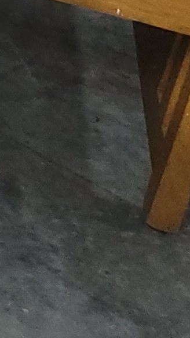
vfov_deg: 10.1
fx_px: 1755
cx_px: -820
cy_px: -344
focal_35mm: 196
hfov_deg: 4.9
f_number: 1.8
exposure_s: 1/17.2
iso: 125
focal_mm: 5.4
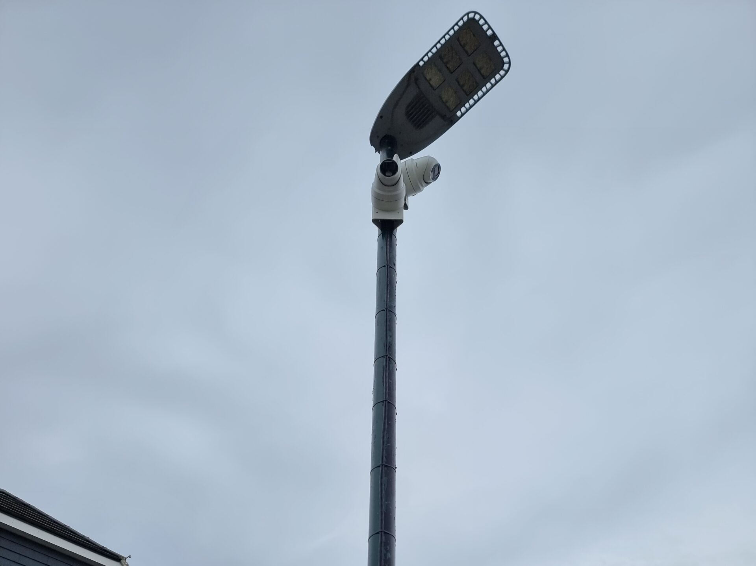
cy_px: 283
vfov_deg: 56.8
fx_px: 524
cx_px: 378
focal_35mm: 24
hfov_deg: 71.6
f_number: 1.8
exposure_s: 1/1516
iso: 50
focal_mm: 6.7
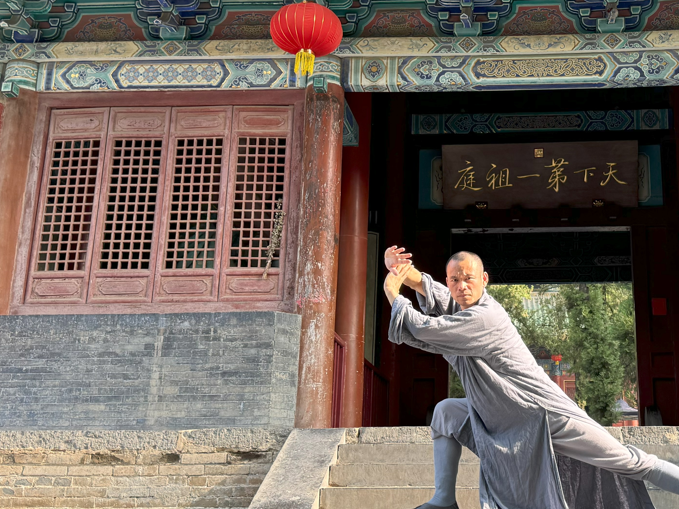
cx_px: 477
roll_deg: +0.5
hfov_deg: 38.3
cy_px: 216
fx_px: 961
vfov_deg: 29.6
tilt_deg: +15.5
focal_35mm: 49
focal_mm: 6.76
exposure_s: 1/340
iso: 80
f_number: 1.78
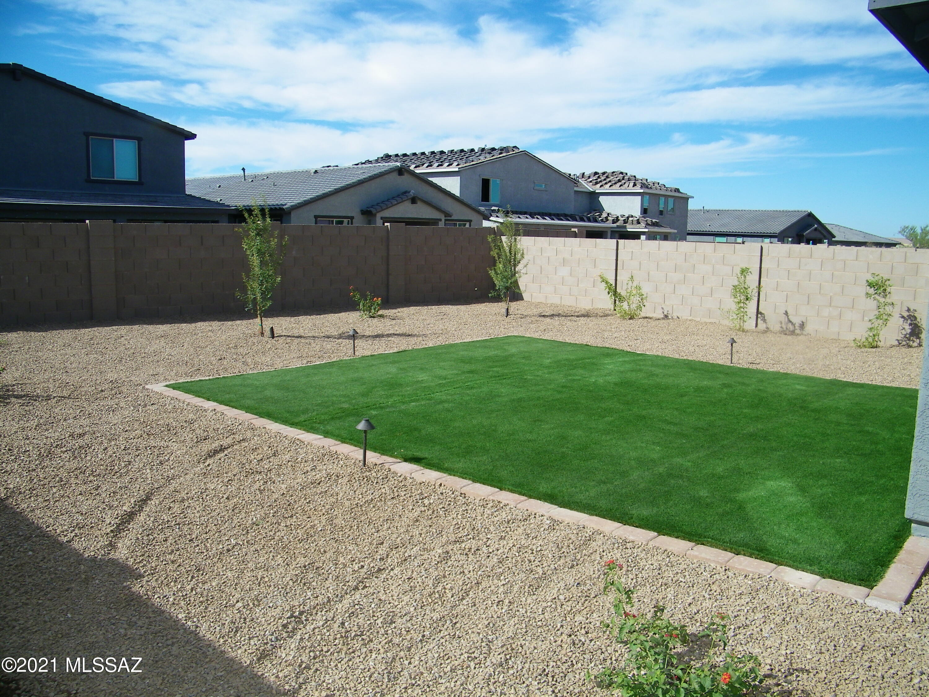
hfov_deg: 63.4
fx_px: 751
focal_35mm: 28
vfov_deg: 49.7
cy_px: 348
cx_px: 464
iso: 80
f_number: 3.5
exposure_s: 1/800
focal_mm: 5
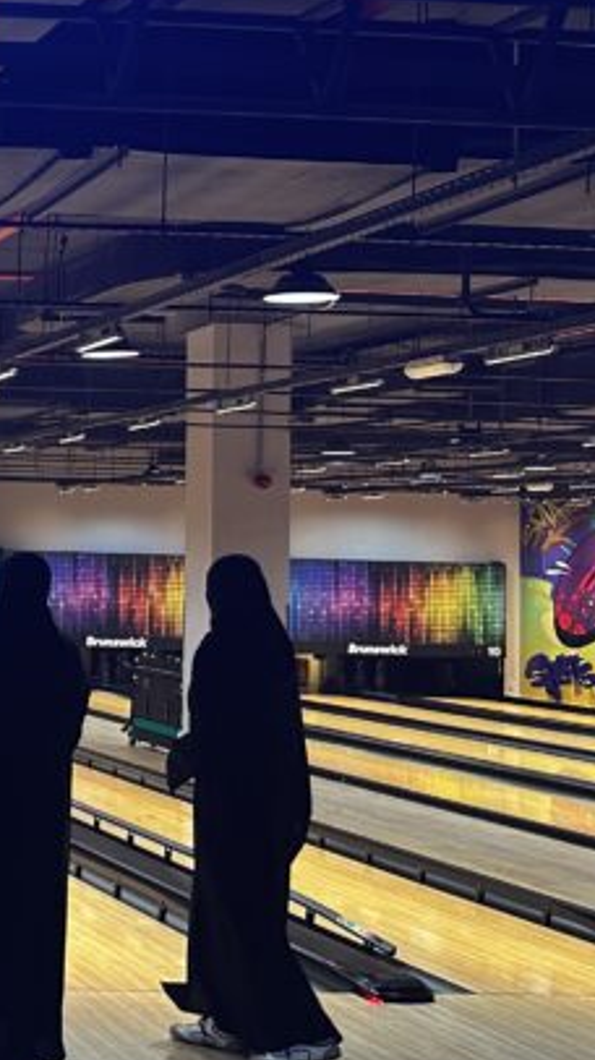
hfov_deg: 16.3
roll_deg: -1.1
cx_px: -363
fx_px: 1853
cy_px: 462
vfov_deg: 31.9
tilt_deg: +2.4
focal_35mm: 66
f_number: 1.78
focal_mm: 6.86
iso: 200
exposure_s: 1/50
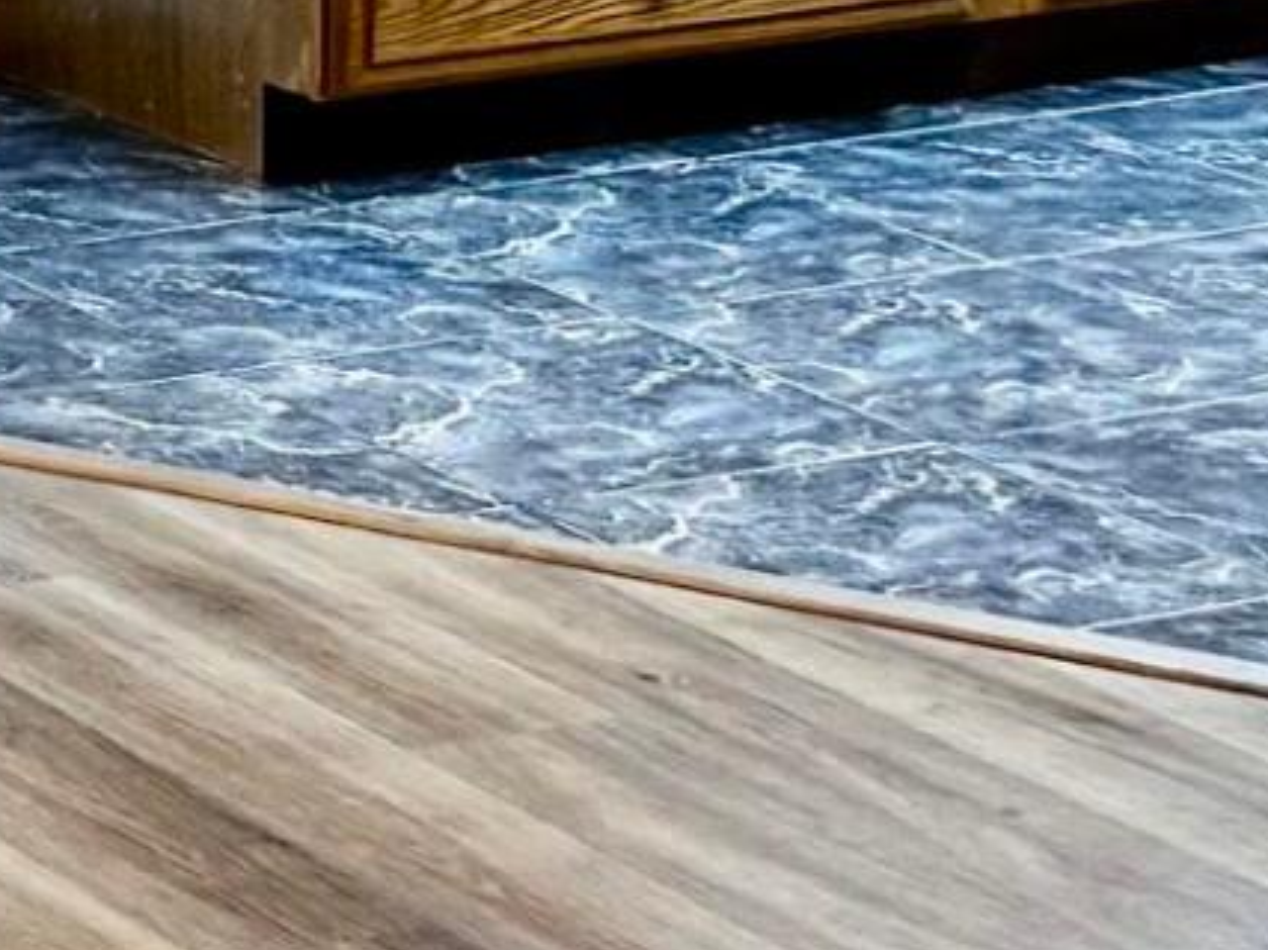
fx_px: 5932
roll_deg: +1.1
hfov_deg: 11.2
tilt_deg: -12.1
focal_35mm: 162
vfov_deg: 9.0
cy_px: -196
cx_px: -1182
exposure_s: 1/60
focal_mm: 6.76
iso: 200
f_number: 1.78
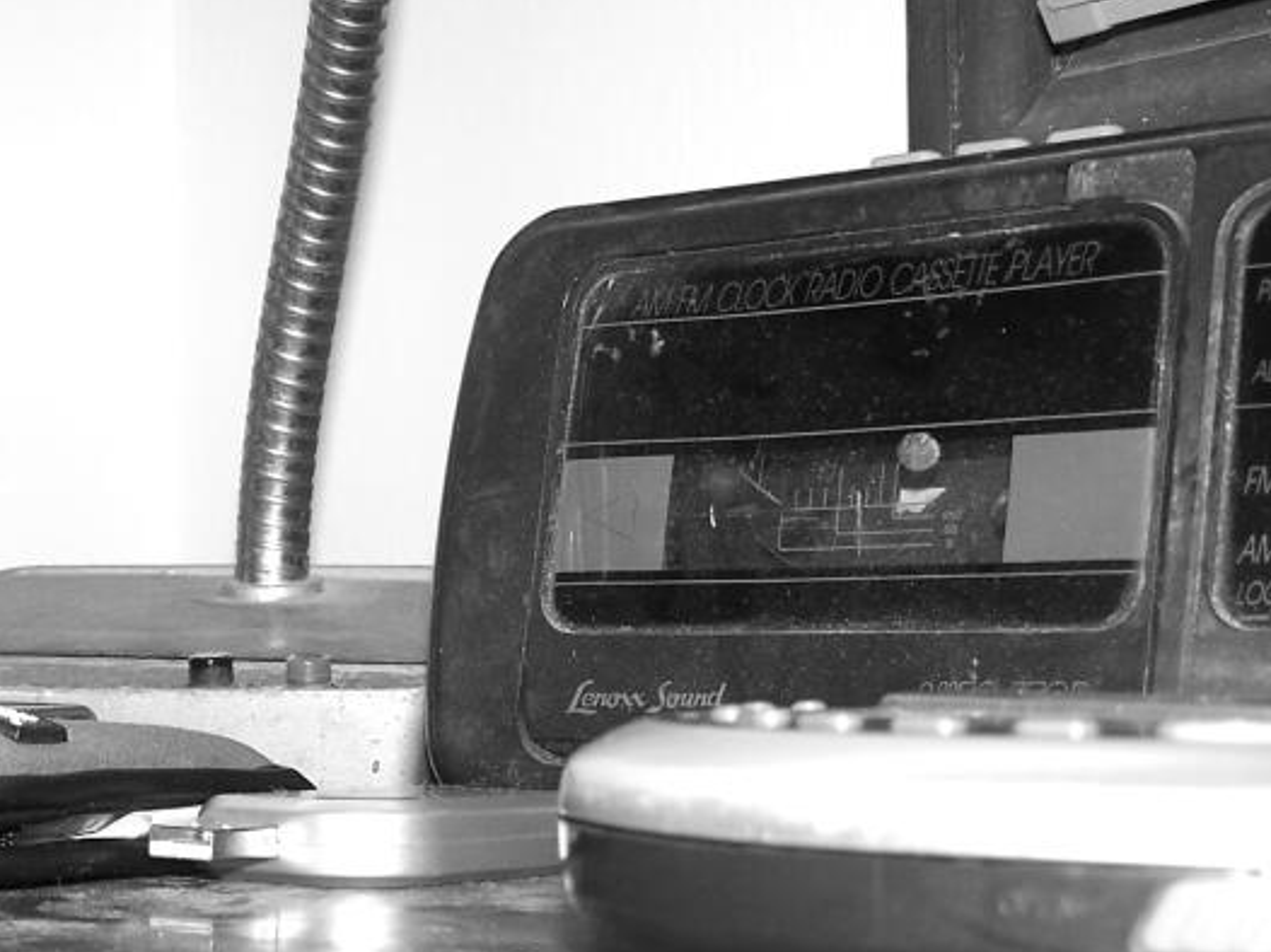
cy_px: 609
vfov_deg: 19.8
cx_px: 307
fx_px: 2716
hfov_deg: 26.0
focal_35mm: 74
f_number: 2.8
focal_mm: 6.3
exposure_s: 1/60
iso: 80
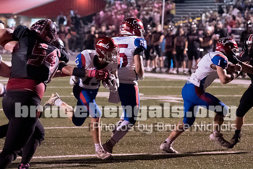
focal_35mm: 197
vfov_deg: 7.0
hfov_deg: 10.4
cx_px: 81
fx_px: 1384
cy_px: 69
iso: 12800
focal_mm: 96
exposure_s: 1/1000
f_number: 2.8
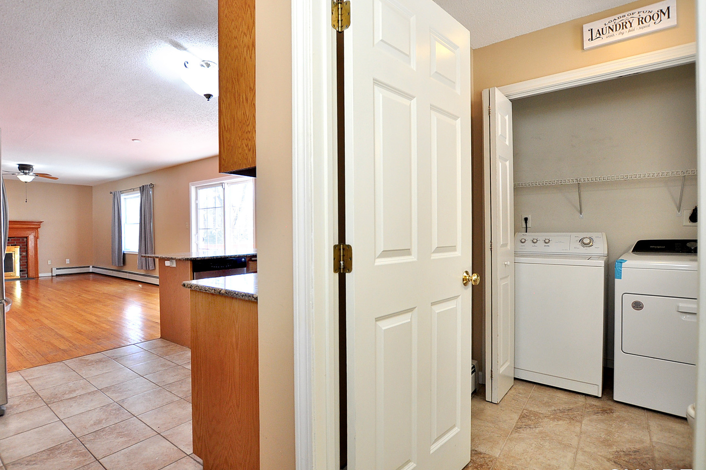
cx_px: 328
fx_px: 333
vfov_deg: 70.4
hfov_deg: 93.1
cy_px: 225
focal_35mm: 17
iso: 400
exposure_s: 1/50
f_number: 4.5
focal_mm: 10
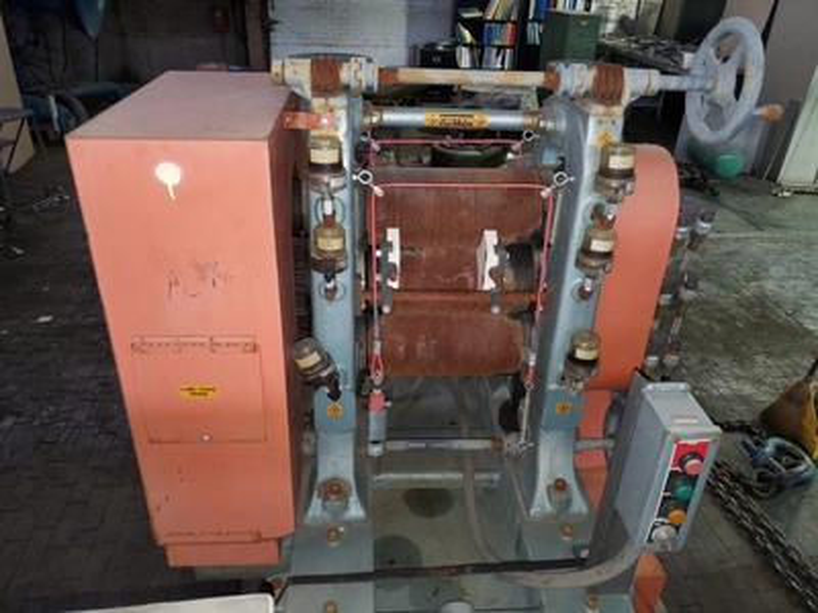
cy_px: 306
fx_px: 614
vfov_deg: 53.1
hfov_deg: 67.3
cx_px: 409
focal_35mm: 26
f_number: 1.5
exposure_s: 1/20
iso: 125
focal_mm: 4.3
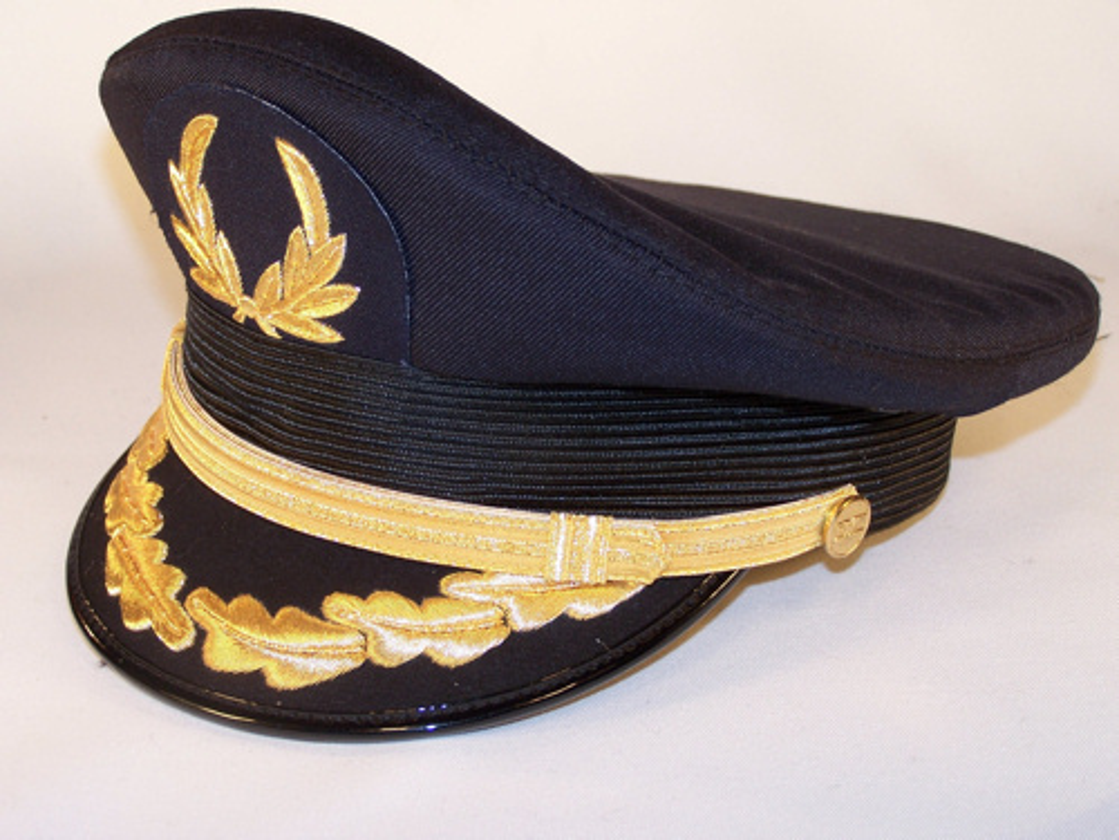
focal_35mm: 69
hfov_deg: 28.2
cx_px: 560
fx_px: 2231
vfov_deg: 21.3
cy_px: 420
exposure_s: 1/750
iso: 80
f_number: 3.2
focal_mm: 11.5
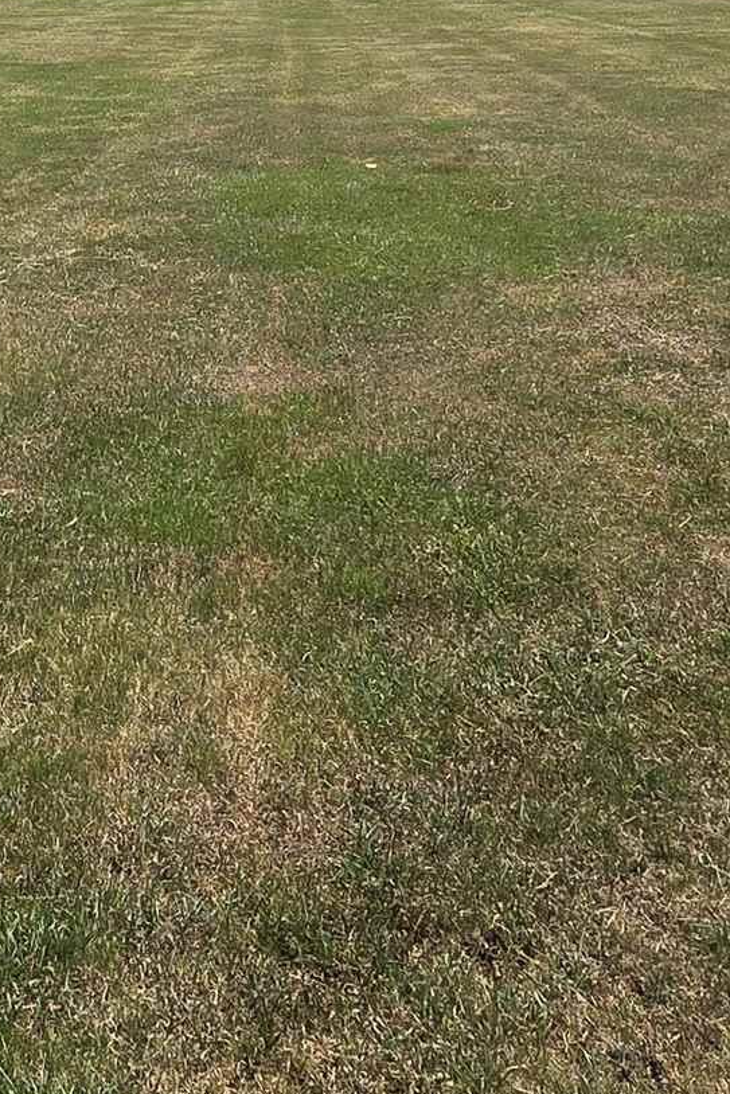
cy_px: 71
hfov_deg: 24.4
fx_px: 1550
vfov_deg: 36.0
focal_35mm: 51
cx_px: -108
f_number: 2.2
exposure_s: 1/2664
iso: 50
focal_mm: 2.2
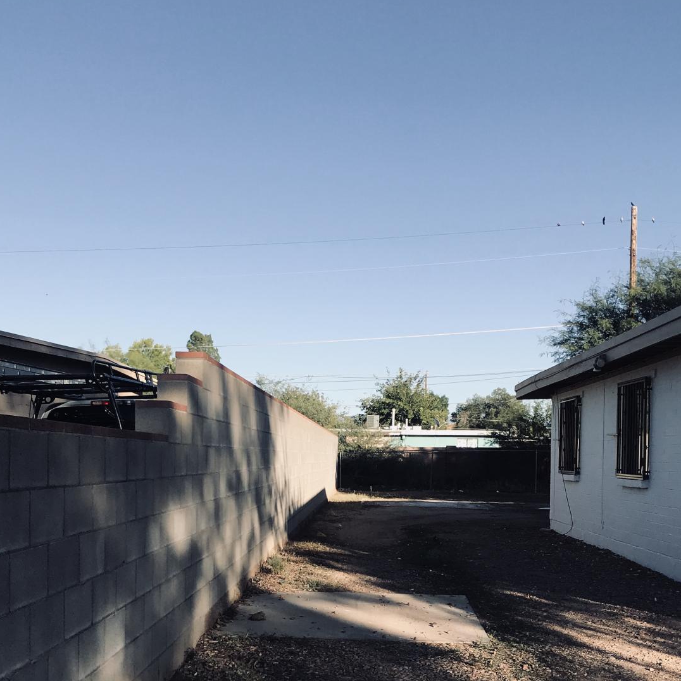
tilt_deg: +0.3
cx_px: 337
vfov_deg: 36.1
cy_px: 494
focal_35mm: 46
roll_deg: -1.8
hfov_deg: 36.8
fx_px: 1024
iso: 20
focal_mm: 3.99
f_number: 1.8
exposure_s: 1/1570
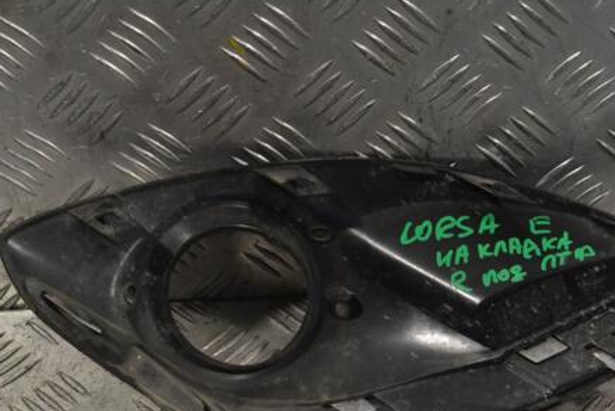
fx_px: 1225
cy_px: 272
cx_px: 377
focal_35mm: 72
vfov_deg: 19.0
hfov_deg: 28.1
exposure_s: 1/320
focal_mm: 35
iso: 3200
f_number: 9
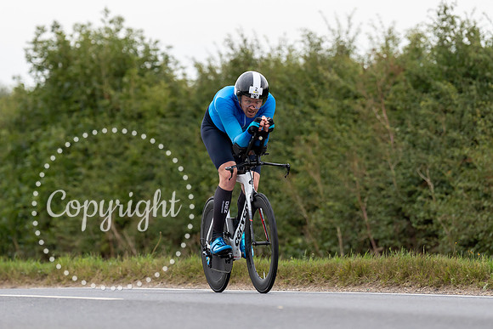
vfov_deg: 5.6
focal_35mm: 245
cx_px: 239
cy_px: 120
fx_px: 3350
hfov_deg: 8.4
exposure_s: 1/800
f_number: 3.2
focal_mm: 167
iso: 800
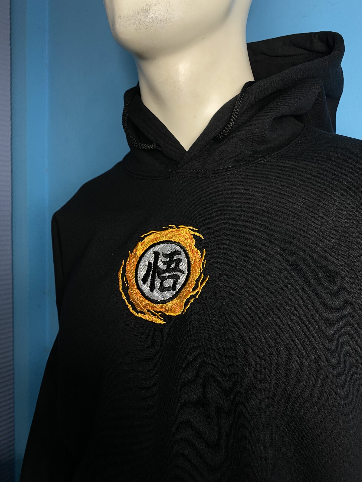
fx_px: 363
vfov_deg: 67.3
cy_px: 241
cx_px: 181
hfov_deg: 53.1
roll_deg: +0.4
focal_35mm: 26
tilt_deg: -2.0
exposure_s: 1/50
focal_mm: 4.25
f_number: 1.8
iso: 80
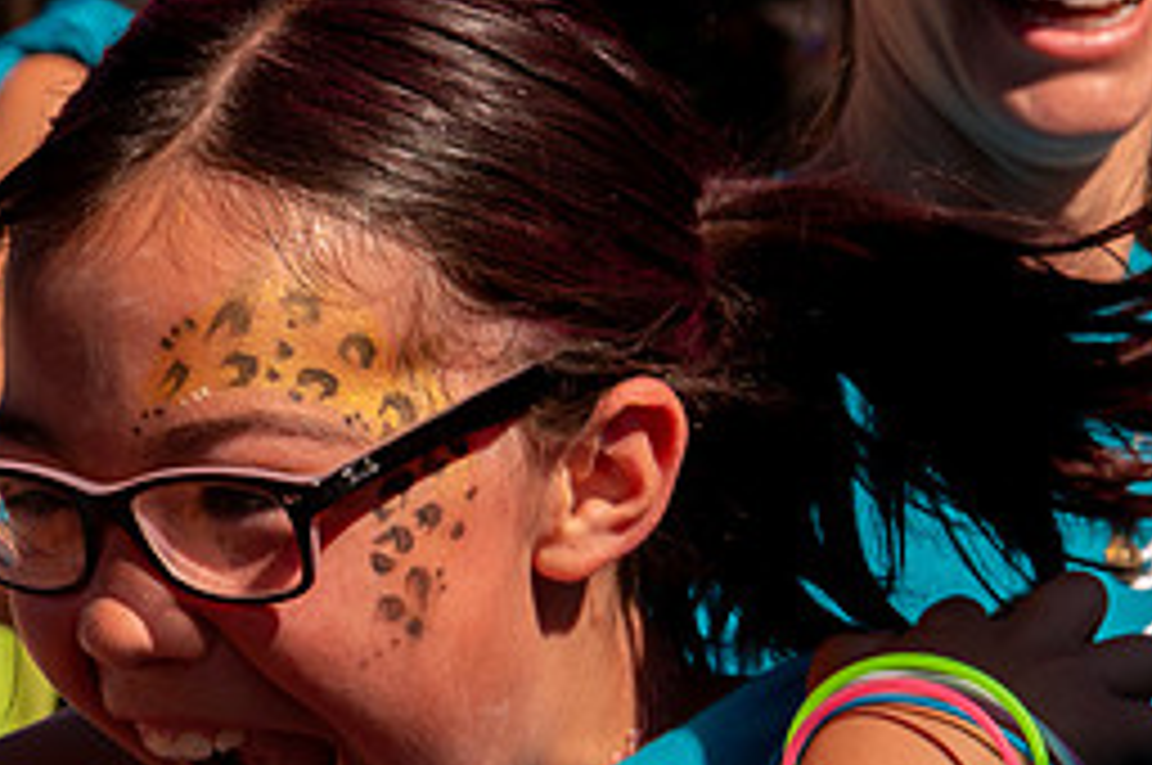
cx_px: 127
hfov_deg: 9.9
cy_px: 670
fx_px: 6616
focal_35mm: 207
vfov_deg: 6.6
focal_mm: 82
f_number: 11
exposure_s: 1/1000
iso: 800
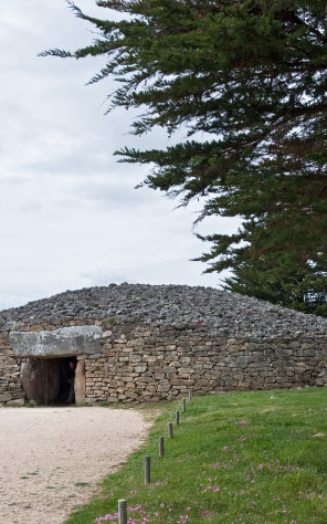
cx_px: 172
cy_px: 263
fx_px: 728
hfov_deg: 25.3
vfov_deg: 39.6
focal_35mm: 51
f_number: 8
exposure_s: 1/500
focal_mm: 22
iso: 200
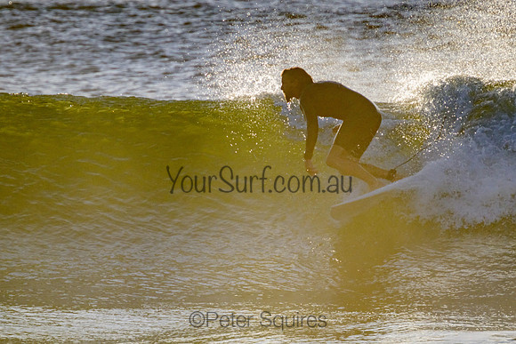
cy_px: 236
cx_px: 304
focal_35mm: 1098
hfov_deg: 1.9
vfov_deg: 1.3
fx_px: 15741
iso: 640
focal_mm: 800
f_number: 11
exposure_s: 1/2000
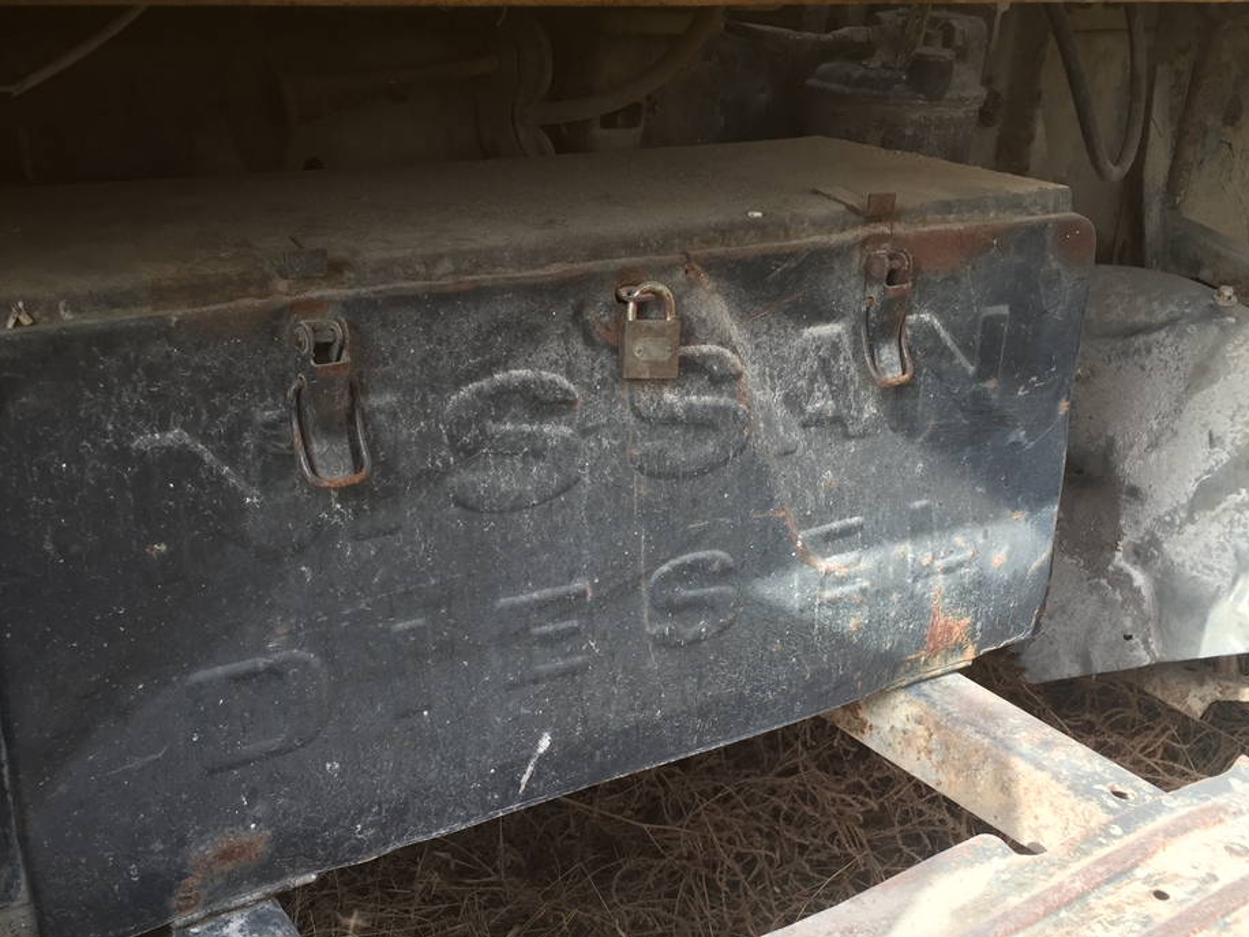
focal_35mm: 38
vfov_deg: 37.6
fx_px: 1371
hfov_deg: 48.9
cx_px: 545
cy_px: 566
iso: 32
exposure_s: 1/100
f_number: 2.2
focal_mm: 4.15
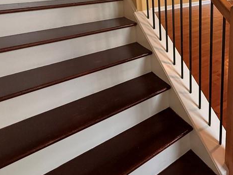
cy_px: 10
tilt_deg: -12.2
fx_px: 209
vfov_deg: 41.0
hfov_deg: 50.7
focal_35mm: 31
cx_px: 215
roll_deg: -0.4
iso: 160
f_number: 2.2
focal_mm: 2.22
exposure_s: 1/120
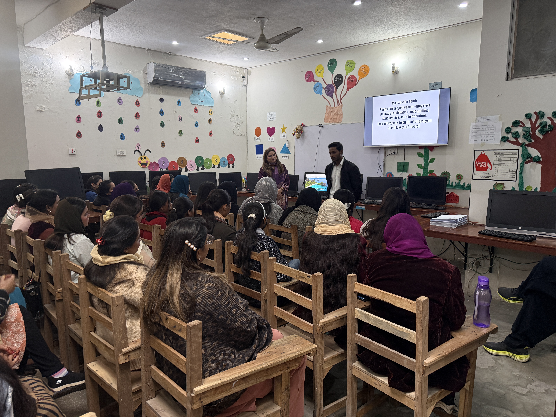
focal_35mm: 24
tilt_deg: -7.7
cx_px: 278
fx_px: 385
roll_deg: -0.1
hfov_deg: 71.6
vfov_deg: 56.8
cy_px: 208
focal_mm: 6.76
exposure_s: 1/50
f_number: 1.78
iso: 250
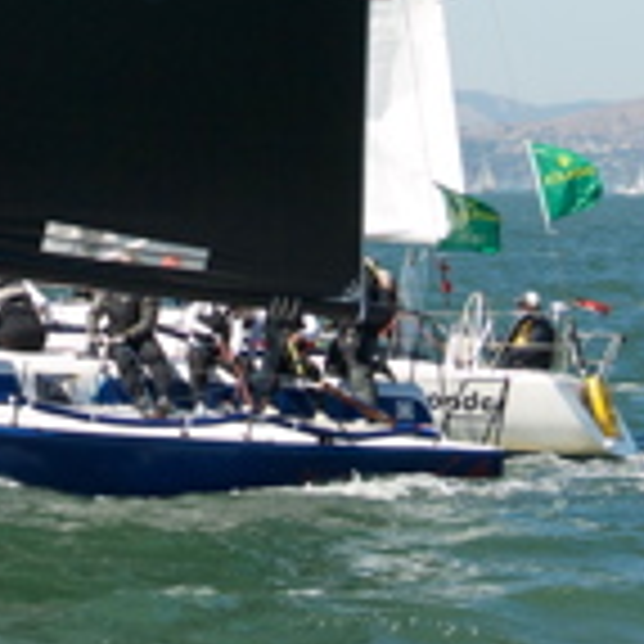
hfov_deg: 5.3
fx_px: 7009
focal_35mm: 333
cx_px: 126
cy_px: -245
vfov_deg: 5.2
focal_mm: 62
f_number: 7.1
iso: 320
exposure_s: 1/800
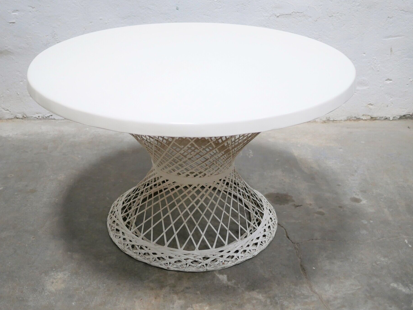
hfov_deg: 42.9
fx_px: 525
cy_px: 140
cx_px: 192
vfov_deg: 32.9
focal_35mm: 44
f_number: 1.7
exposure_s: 1/60
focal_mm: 20
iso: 1000
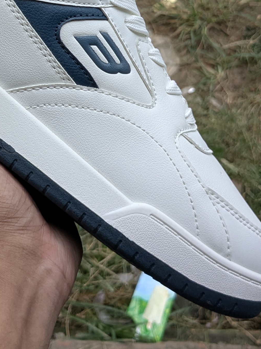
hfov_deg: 18.1
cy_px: 33
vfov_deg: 23.5
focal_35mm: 81
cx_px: 54
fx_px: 814
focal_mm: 4.38
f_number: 1.73
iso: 48
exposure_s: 1/171
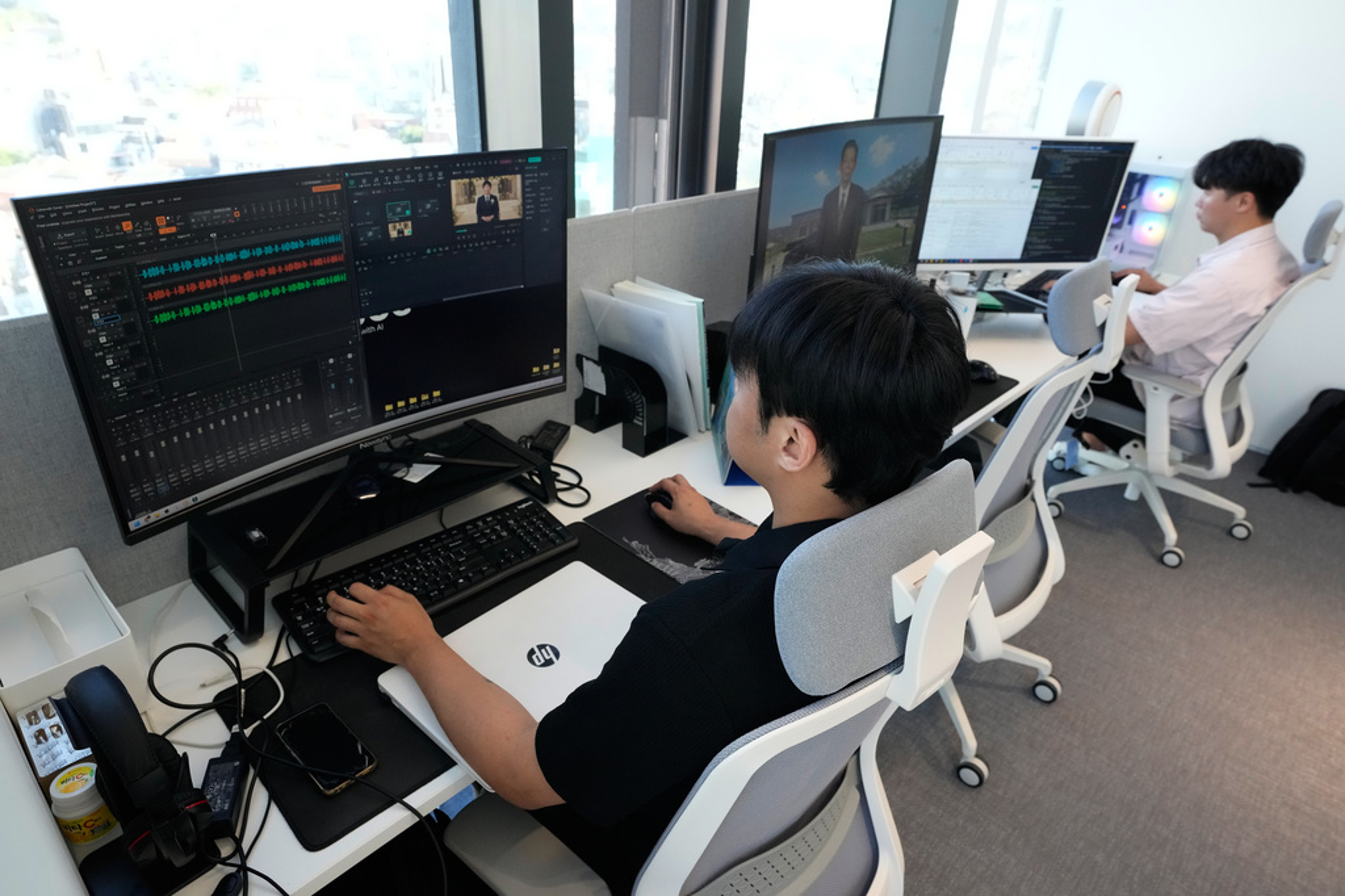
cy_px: 448
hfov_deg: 81.2
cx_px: 672
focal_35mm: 21
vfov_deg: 59.5
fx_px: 784
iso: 4000
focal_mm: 21
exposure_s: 1/250
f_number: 6.3
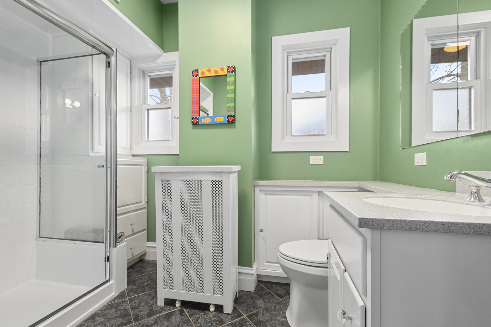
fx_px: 218
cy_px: 169
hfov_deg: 96.7
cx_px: 238
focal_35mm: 16
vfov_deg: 73.7
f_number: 7.1
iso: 250
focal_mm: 10
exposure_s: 1/6
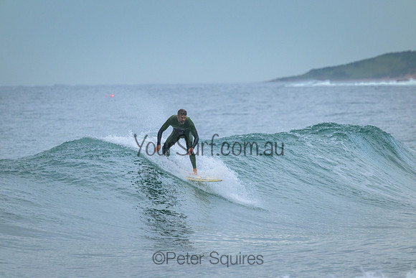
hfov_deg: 3.3
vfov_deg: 2.2
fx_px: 7166
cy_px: 139
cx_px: 208
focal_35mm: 620
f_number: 11
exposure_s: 1/1250
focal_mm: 620
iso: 2500
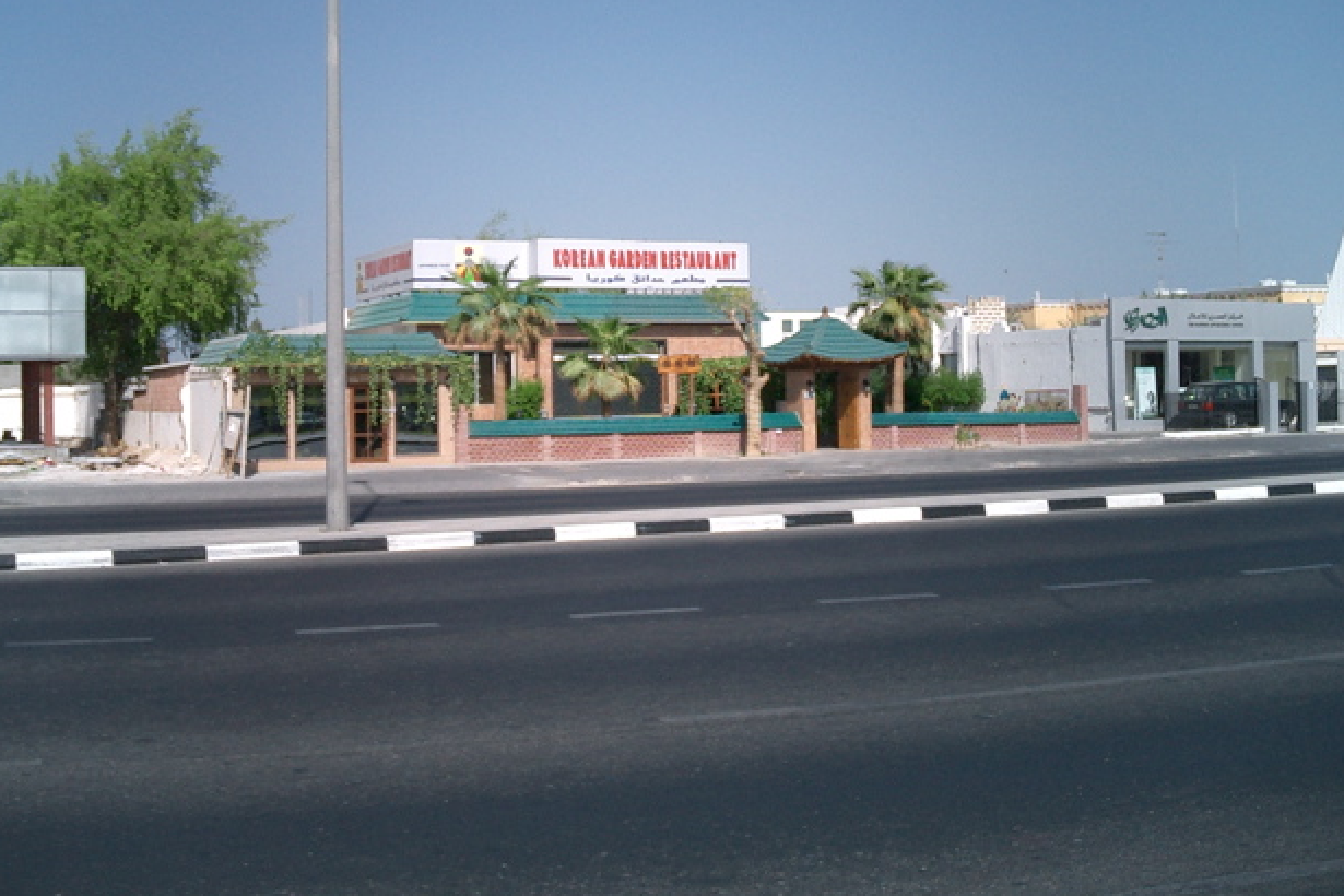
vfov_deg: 28.6
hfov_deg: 41.9
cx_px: 634
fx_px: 1755
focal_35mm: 47
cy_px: 352
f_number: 4.2
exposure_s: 1/1250
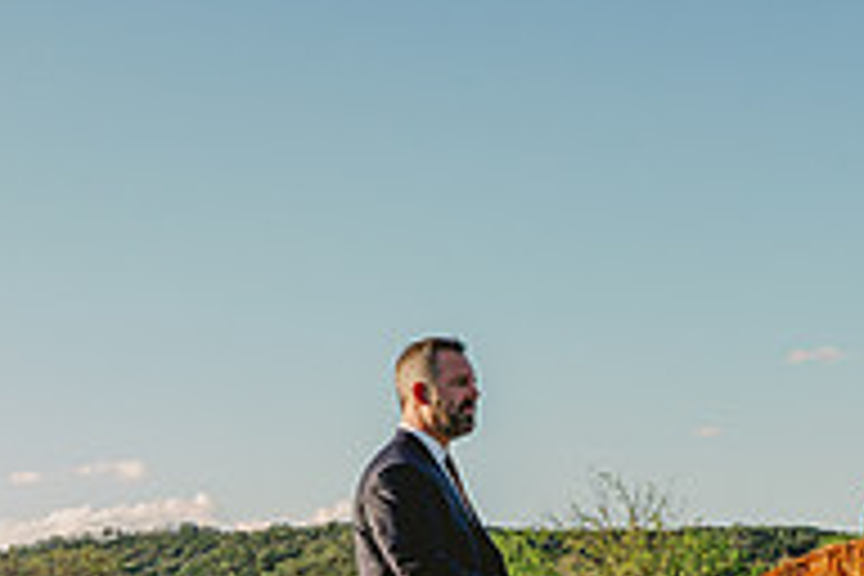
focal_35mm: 82
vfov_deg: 16.0
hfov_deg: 24.7
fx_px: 1968
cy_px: 701
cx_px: 316
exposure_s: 1/1600
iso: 125
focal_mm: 24
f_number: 5.6
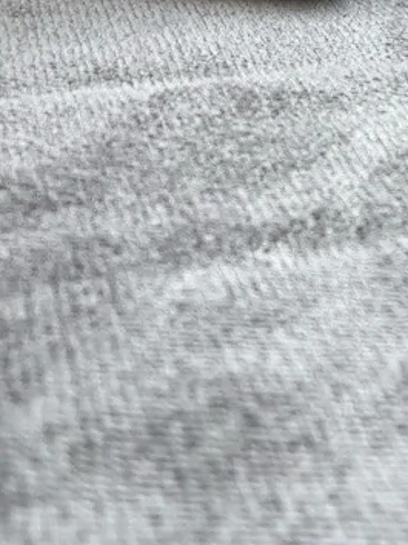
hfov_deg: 14.6
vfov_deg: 17.2
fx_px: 1542
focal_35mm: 98
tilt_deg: -4.9
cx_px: 491
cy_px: -369
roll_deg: -0.7
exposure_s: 1/121
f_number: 1.5
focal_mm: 5.7
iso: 100
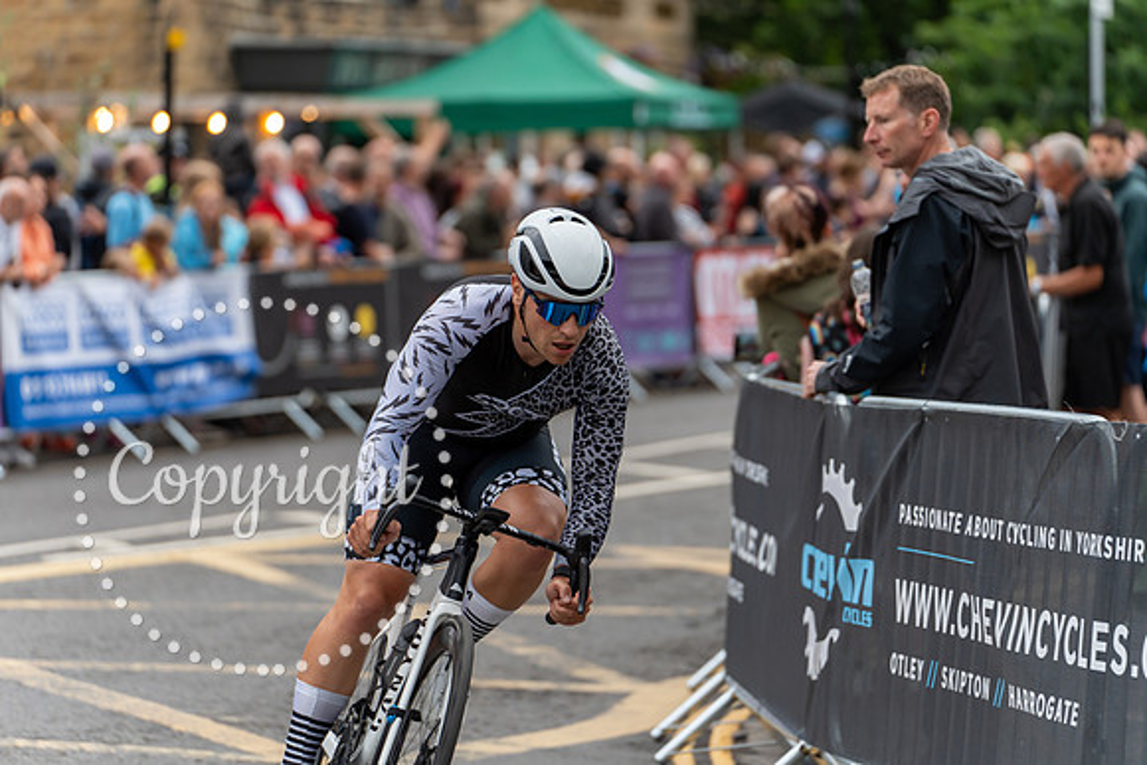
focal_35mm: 152
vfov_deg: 9.0
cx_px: 574
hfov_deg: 13.5
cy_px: 382
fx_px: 4844
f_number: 3.2
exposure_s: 1/500
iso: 500
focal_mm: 152
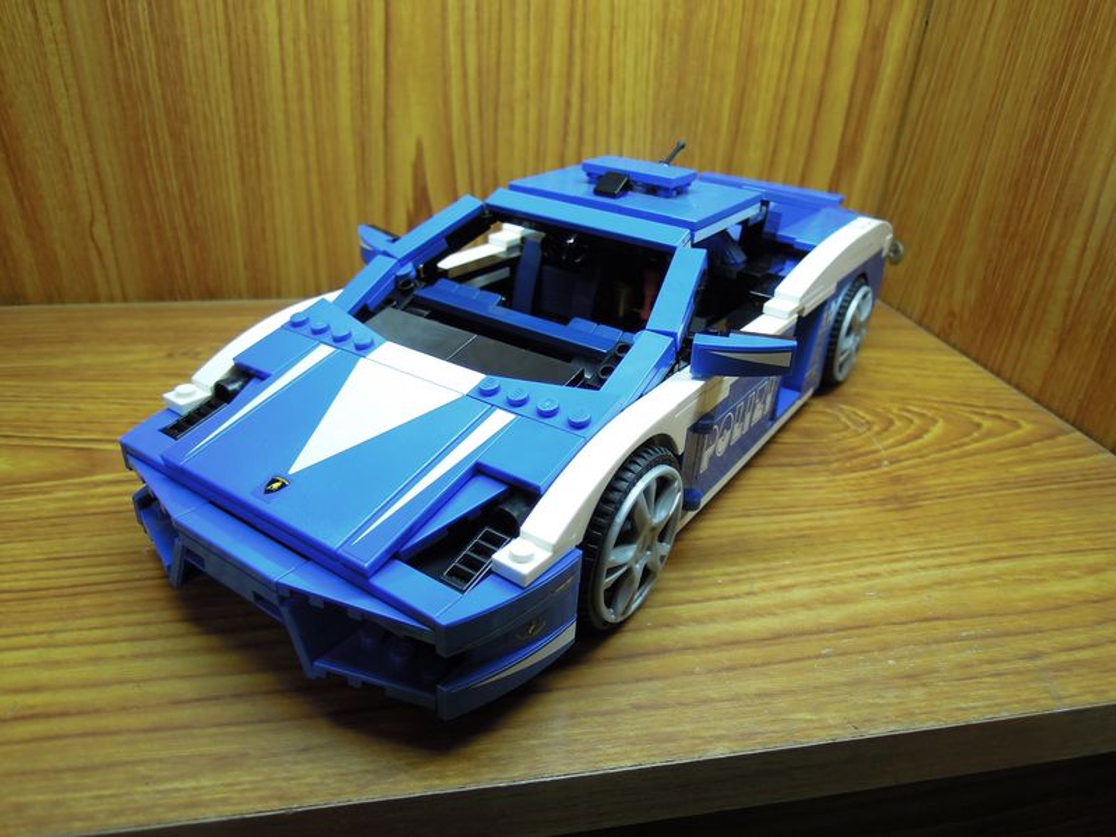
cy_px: 418
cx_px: 558
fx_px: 774
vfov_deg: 56.8
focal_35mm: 24
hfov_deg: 71.6
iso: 160
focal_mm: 4.3
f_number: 1.8
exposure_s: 1/50
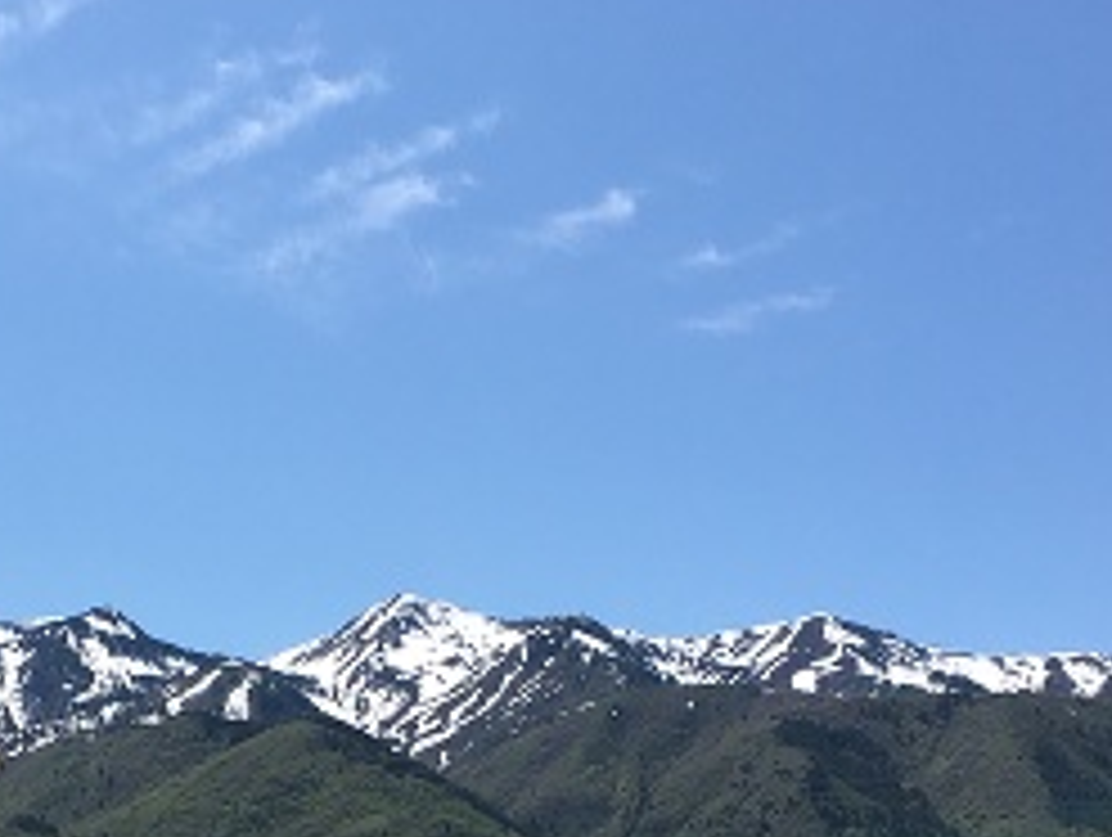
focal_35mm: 75
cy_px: 994
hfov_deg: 25.5
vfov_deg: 18.7
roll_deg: -0.5
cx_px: 221
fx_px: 2413
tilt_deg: +4.0
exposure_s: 1/2079
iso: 25
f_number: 2.2
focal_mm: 4.15
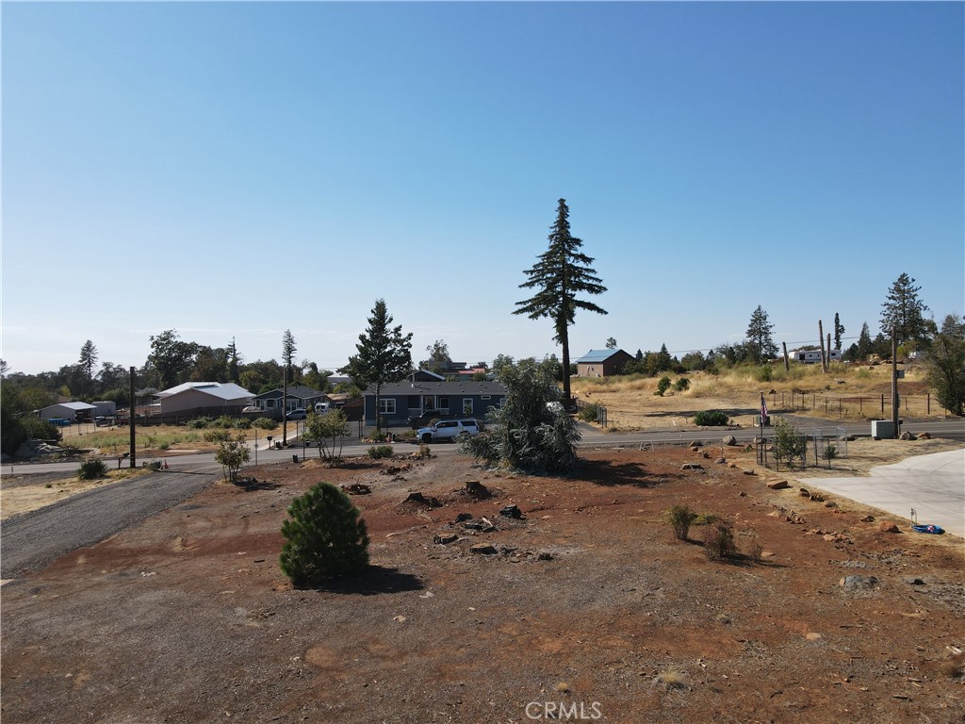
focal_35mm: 24
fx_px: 669
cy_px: 362
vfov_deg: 56.8
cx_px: 482
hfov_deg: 71.6
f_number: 2.8
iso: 110
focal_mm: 4.5
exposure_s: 1/800
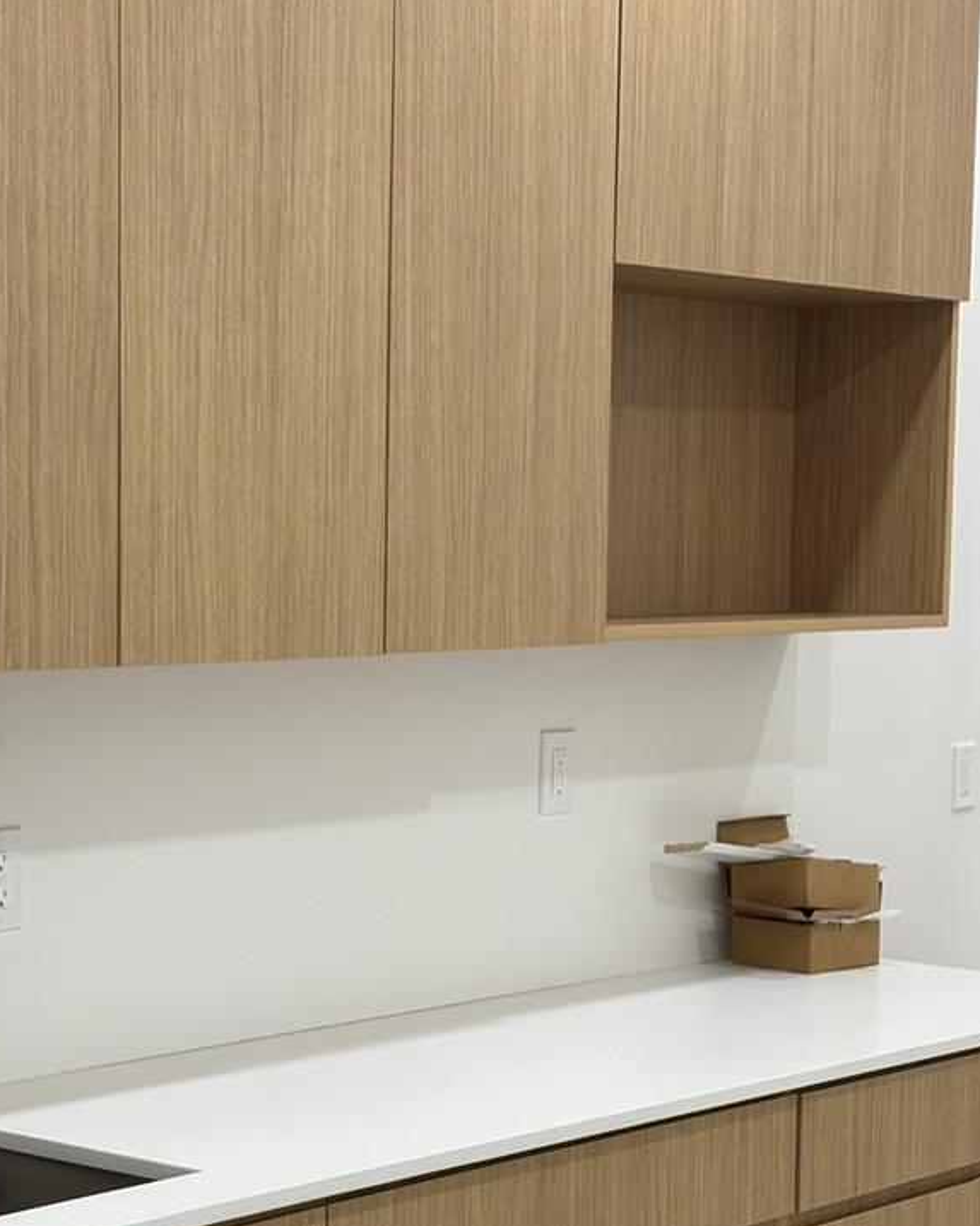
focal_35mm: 85
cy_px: 828
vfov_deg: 22.4
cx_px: 311
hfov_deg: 18.0
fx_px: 3084
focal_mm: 5.96
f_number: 1.6
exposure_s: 1/60
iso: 50
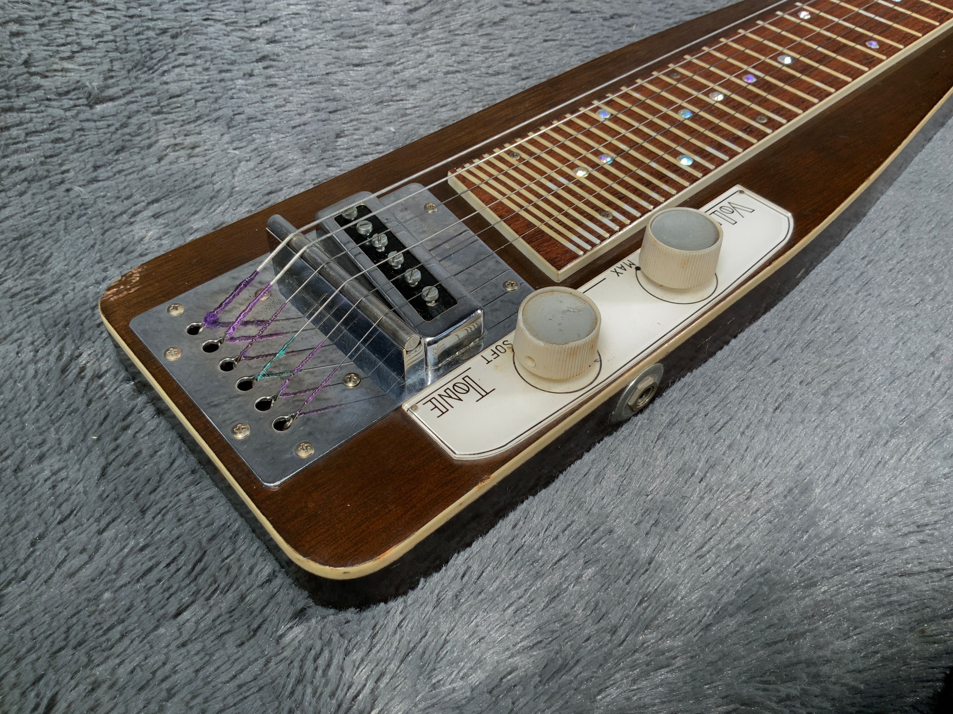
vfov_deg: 48.2
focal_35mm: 29
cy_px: 357
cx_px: 476
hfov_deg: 61.7
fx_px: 798
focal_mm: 3
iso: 50
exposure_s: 1/104
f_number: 1.8
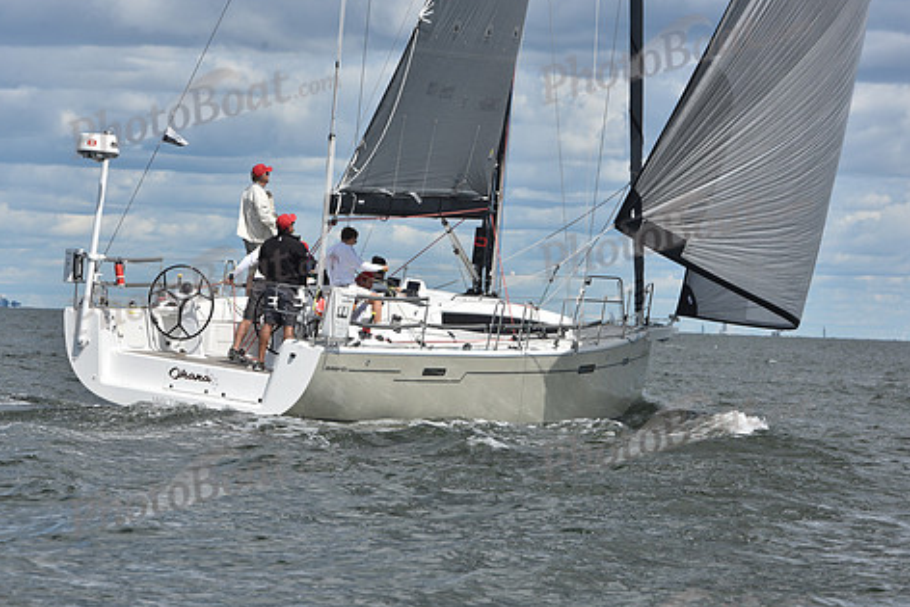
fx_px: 5284
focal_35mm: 209
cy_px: 359
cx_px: 442
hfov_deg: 9.8
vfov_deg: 6.6
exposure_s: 1/800
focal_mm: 170
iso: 250
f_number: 11
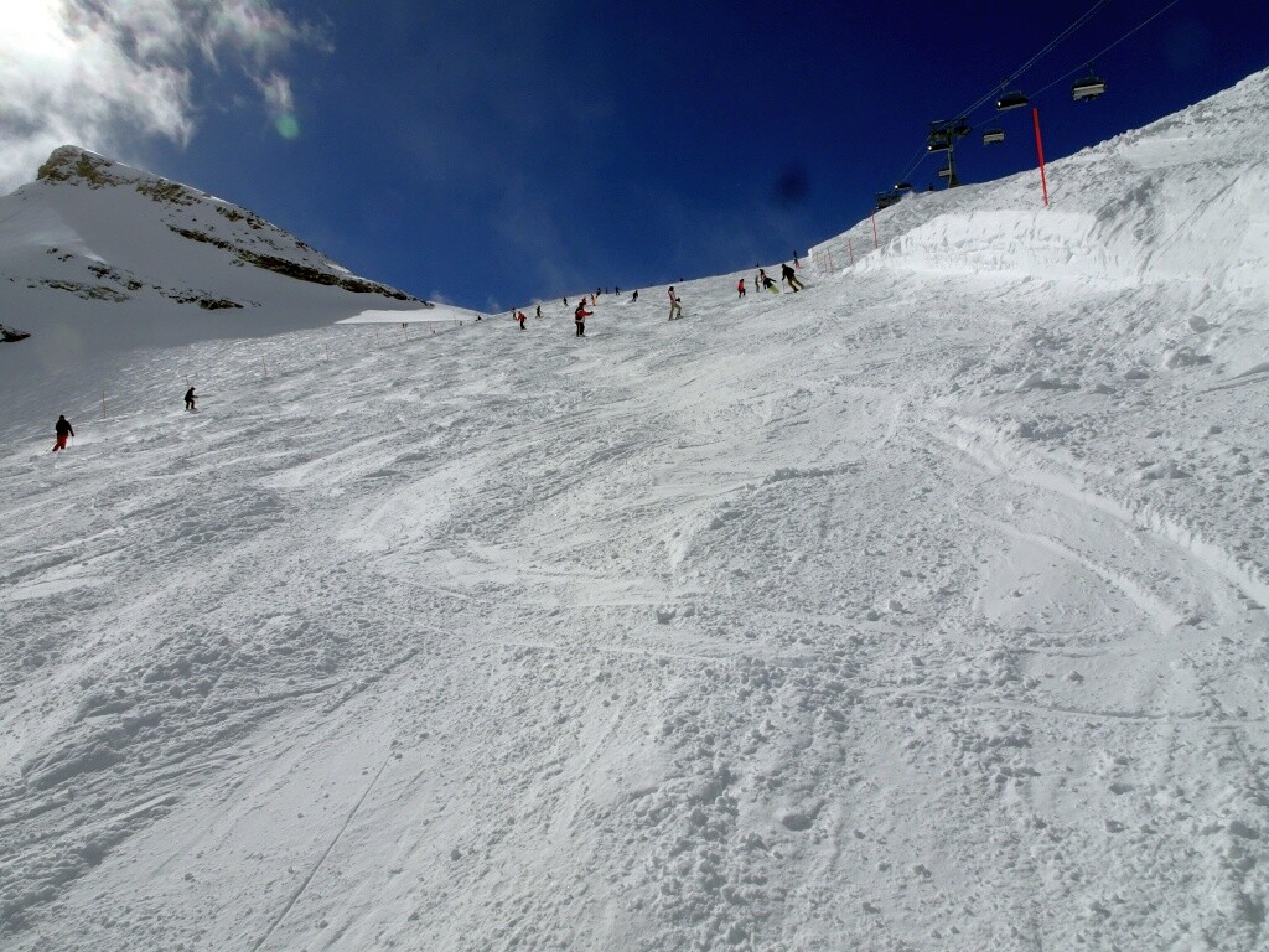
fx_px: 880
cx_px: 634
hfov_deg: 71.6
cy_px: 476
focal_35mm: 24
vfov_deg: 56.8
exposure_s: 1/2000
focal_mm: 4.1
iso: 80
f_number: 6.3
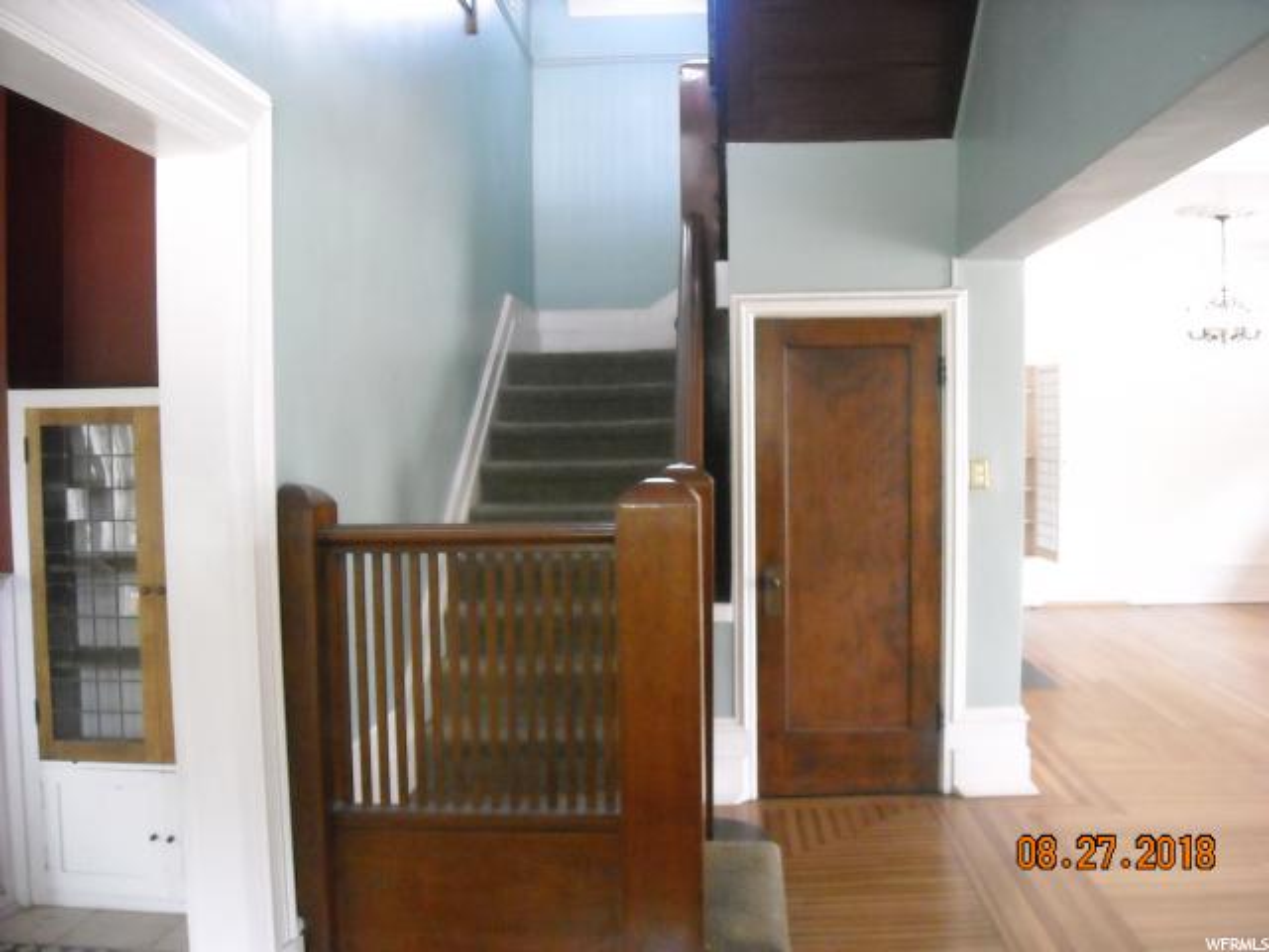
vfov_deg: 40.7
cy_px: 476
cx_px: 634
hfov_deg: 52.6
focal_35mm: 35
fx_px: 1283
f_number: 2.8
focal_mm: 5.7
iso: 800
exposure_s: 1/52
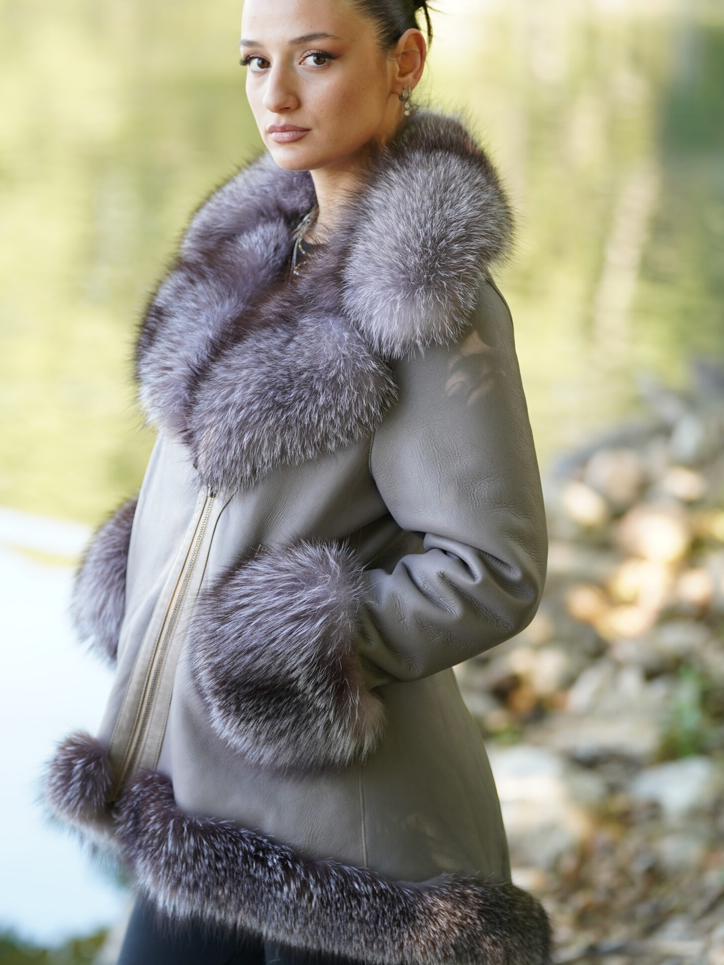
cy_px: 497
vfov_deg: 15.0
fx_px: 3652
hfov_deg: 11.3
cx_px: 301
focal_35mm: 131
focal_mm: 103
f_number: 2.8
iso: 320
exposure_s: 1/320
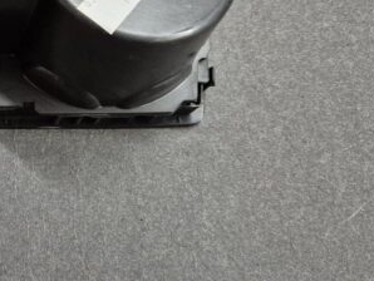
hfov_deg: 32.5
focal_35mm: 54
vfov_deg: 26.3
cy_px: 38
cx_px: -4
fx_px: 584
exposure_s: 1/100
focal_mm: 5.4
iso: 2000
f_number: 1.8
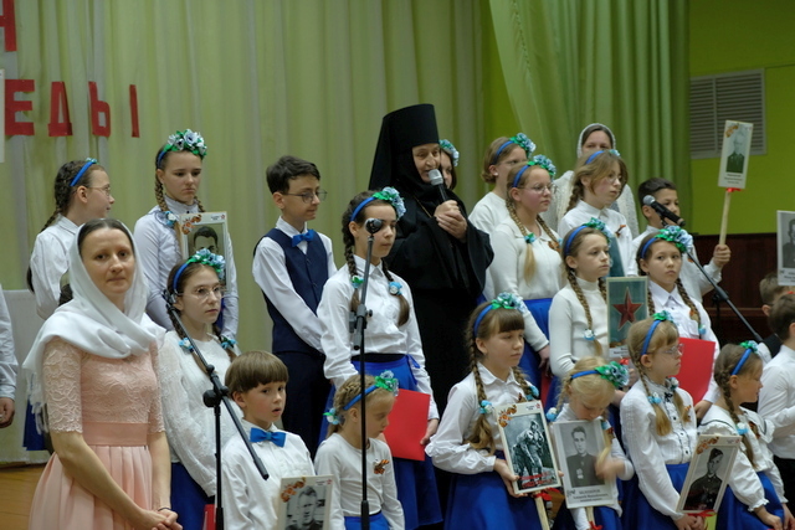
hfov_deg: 24.5
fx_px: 1833
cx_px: 398
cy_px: 265
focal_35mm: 83
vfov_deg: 16.5
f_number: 4
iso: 400
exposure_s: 1/12
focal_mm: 55
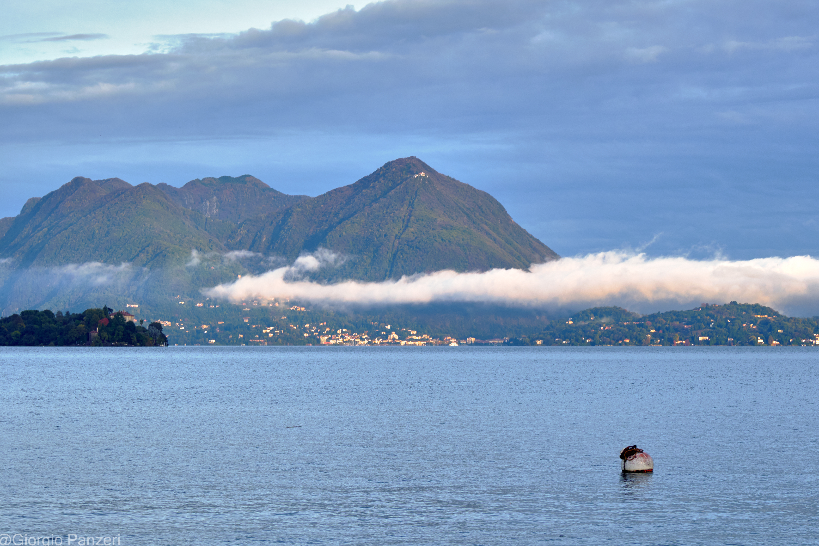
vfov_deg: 14.1
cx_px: 455
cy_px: 244
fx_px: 2207
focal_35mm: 97
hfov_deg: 21.0
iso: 200
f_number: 8
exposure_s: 1/90
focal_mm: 55
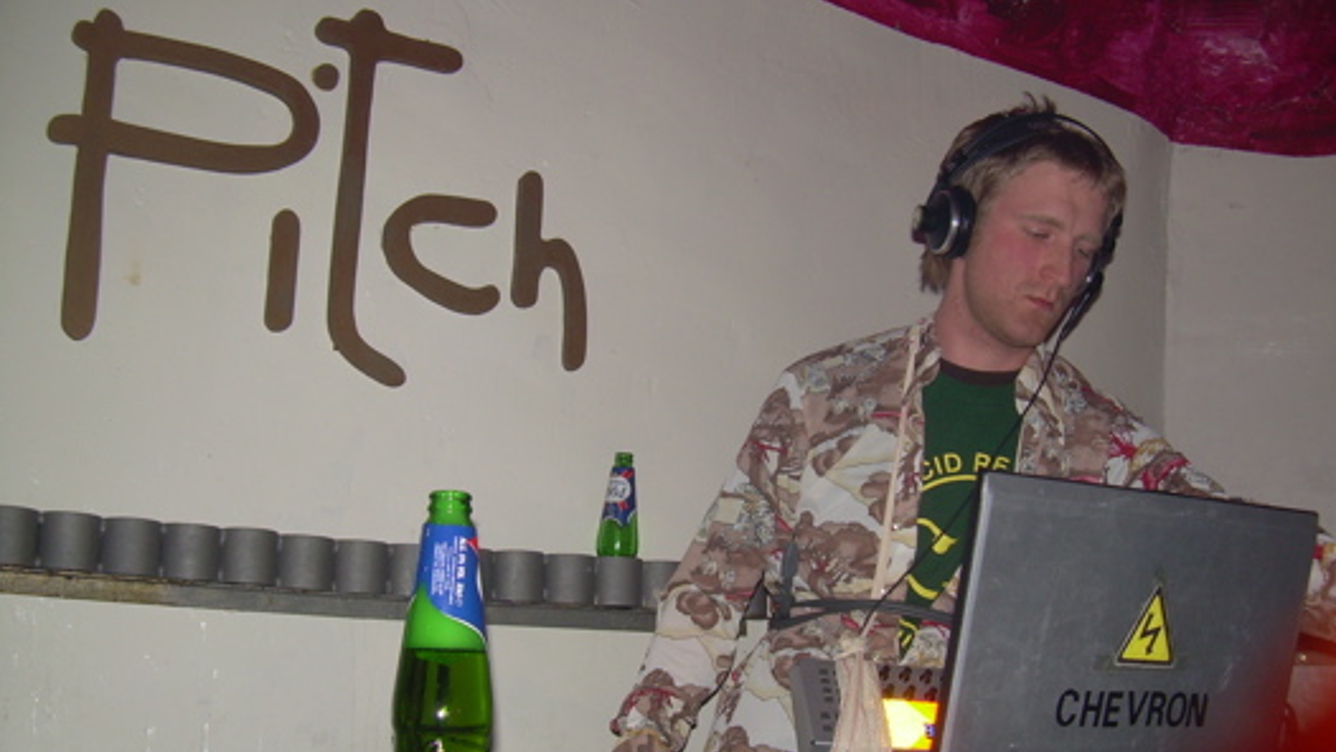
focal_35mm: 42
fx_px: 1488
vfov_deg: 28.3
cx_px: 667
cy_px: 401
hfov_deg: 48.4
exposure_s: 1/60
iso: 50
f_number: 2.8
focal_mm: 6.3
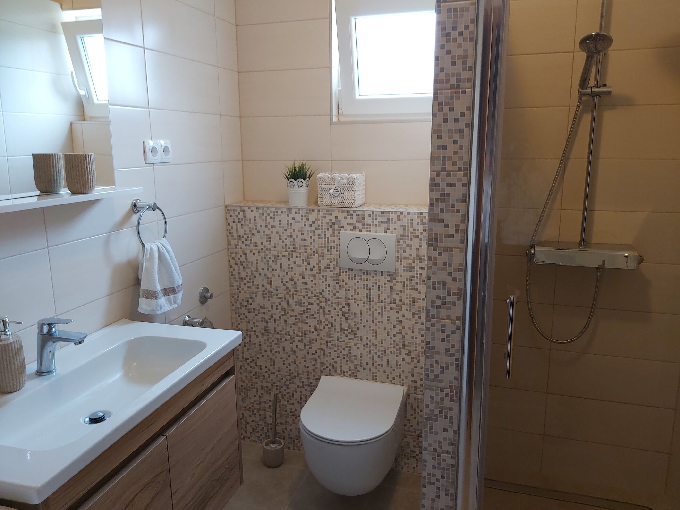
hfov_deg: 67.3
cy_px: 255
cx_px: 340
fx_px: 511
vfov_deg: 53.1
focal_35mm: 26
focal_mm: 3.92
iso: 125
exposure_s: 1/50
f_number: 1.7
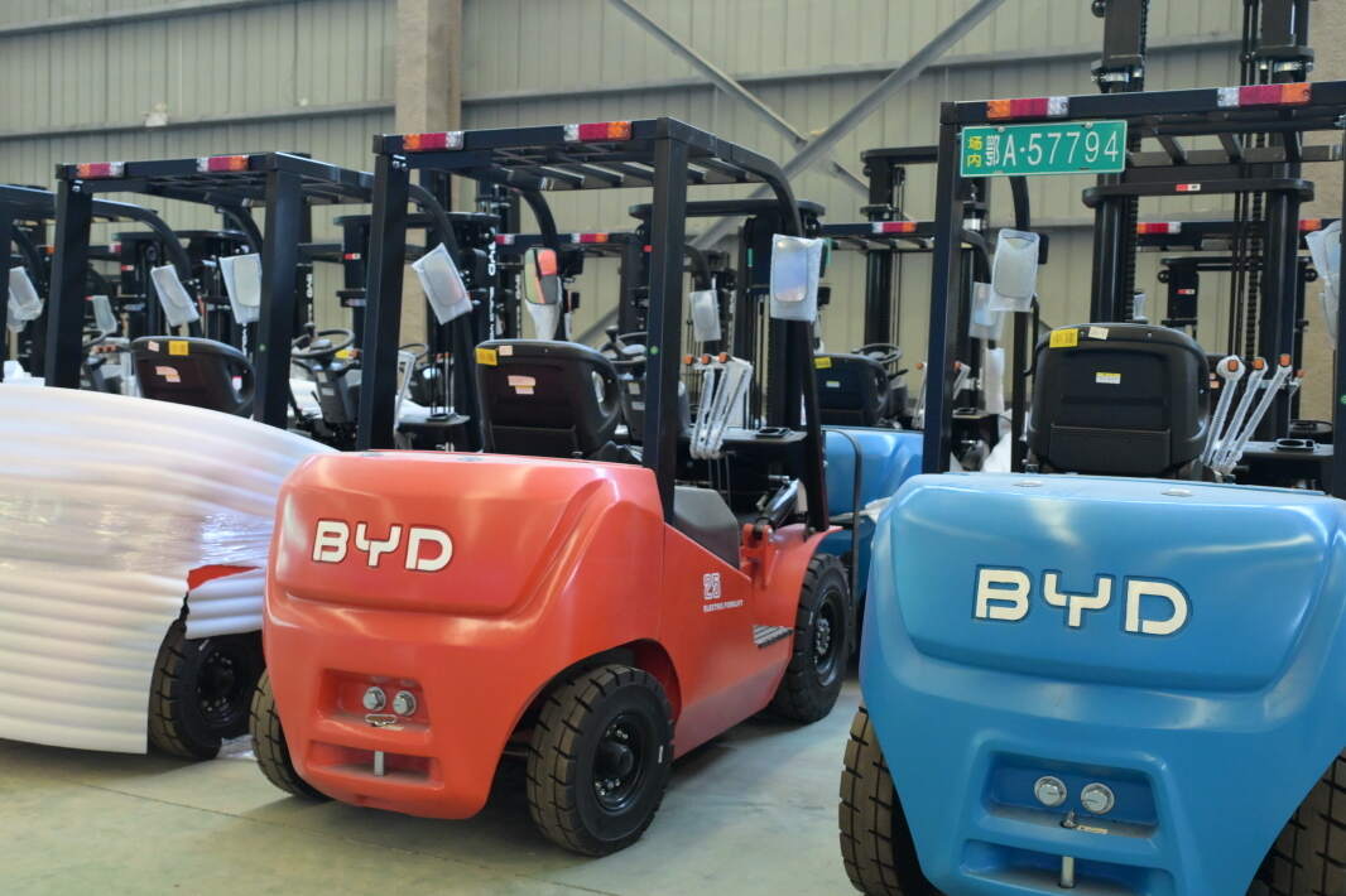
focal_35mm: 36
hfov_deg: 53.1
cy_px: 448
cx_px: 673
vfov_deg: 36.9
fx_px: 1346
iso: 3200
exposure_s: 1/320
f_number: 4
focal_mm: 24
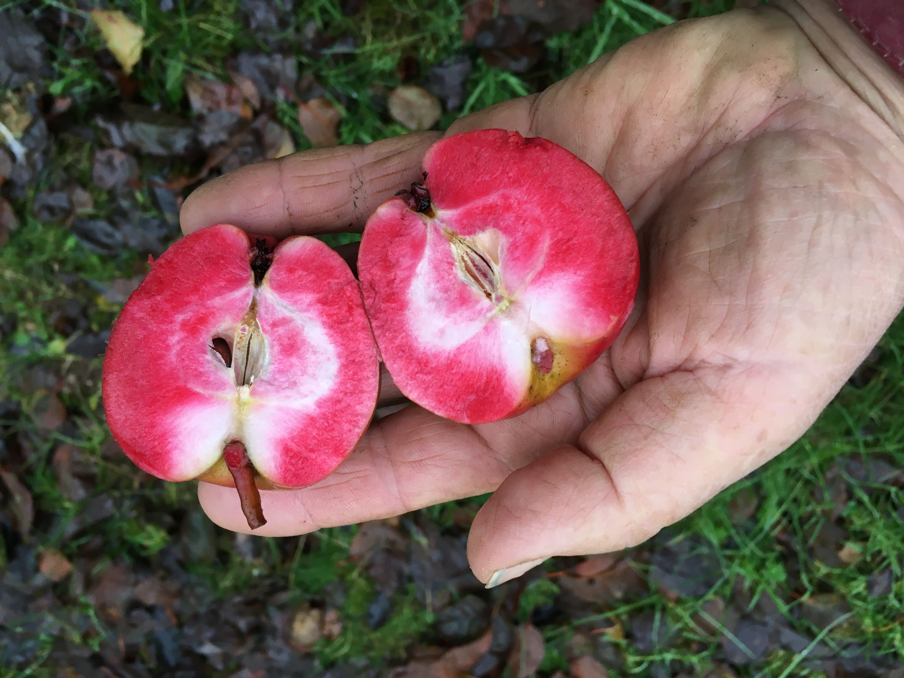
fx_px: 757
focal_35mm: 29
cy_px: 339
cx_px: 452
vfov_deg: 48.2
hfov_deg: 61.7
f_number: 2.2
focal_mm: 4.15
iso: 64
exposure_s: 1/33
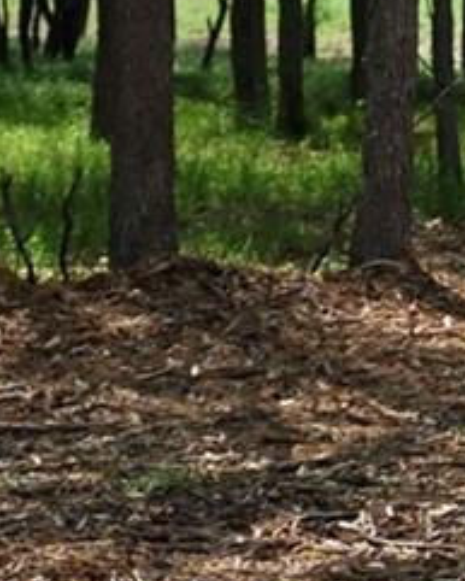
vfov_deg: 9.8
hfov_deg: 7.1
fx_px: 3284
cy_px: -283
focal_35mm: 191
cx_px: 1460
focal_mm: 24
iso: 320
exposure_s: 1/5000
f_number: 3.2
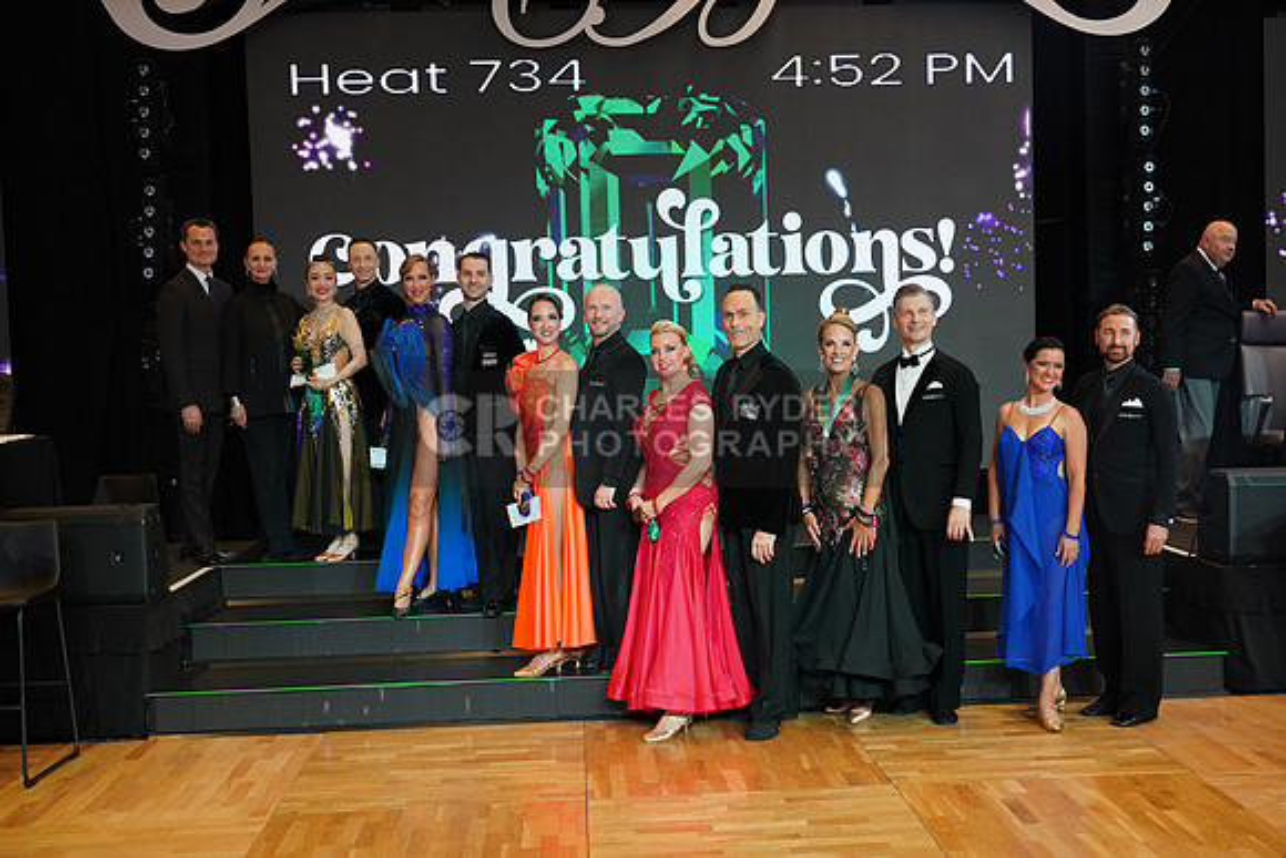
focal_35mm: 37
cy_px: 429
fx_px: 1322
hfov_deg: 51.9
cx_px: 643
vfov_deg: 36.0
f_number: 5
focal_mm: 37
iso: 1250
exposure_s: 1/200
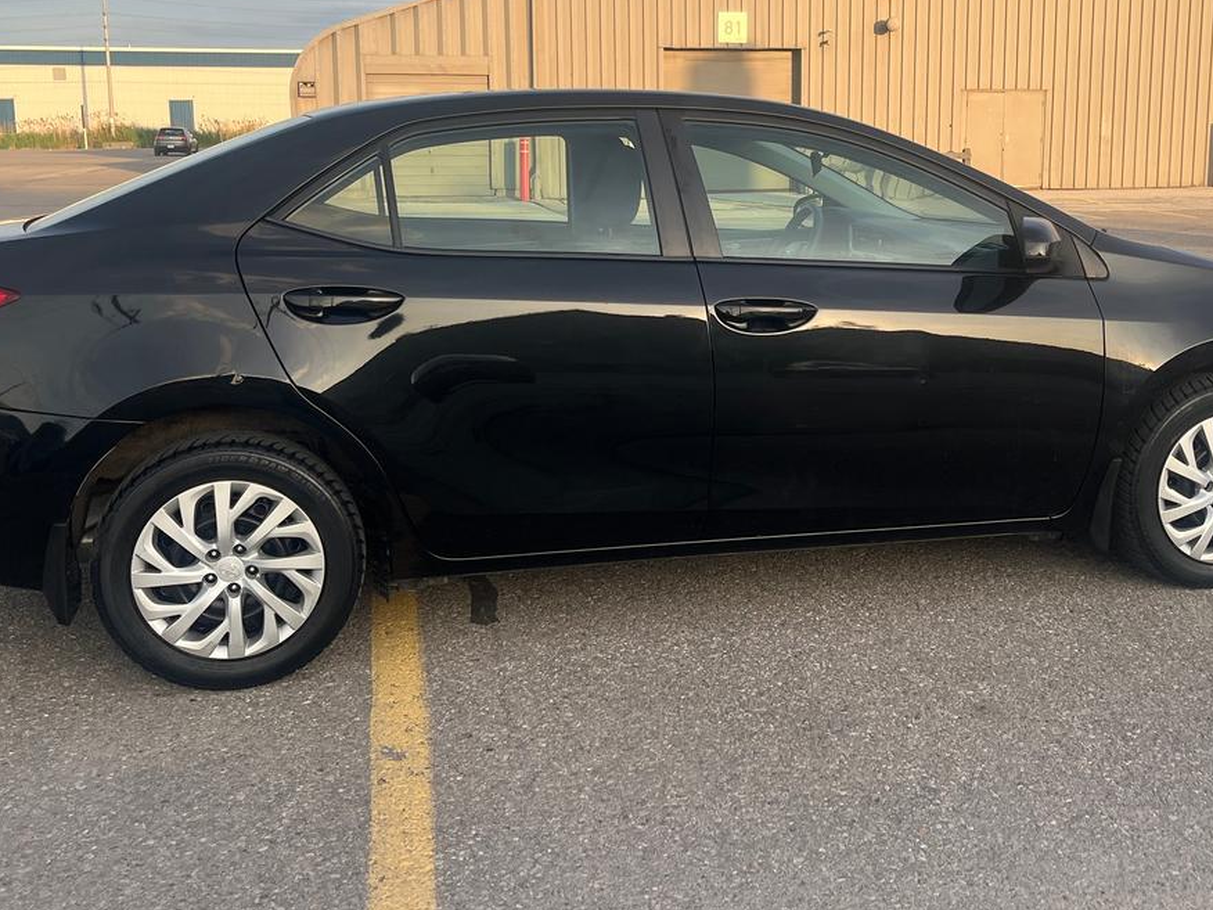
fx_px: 1332
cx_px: 674
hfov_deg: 48.9
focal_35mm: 38
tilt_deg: -9.5
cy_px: 339
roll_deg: +0.6
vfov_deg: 37.5
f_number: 1.6
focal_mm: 5.1
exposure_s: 1/742
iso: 50
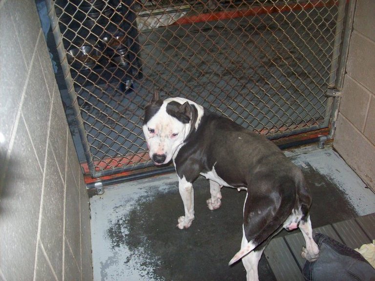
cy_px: 140
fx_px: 390
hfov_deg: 51.4
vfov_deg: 39.6
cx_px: 188
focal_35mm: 36
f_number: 2.7
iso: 200
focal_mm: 6
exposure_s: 1/64
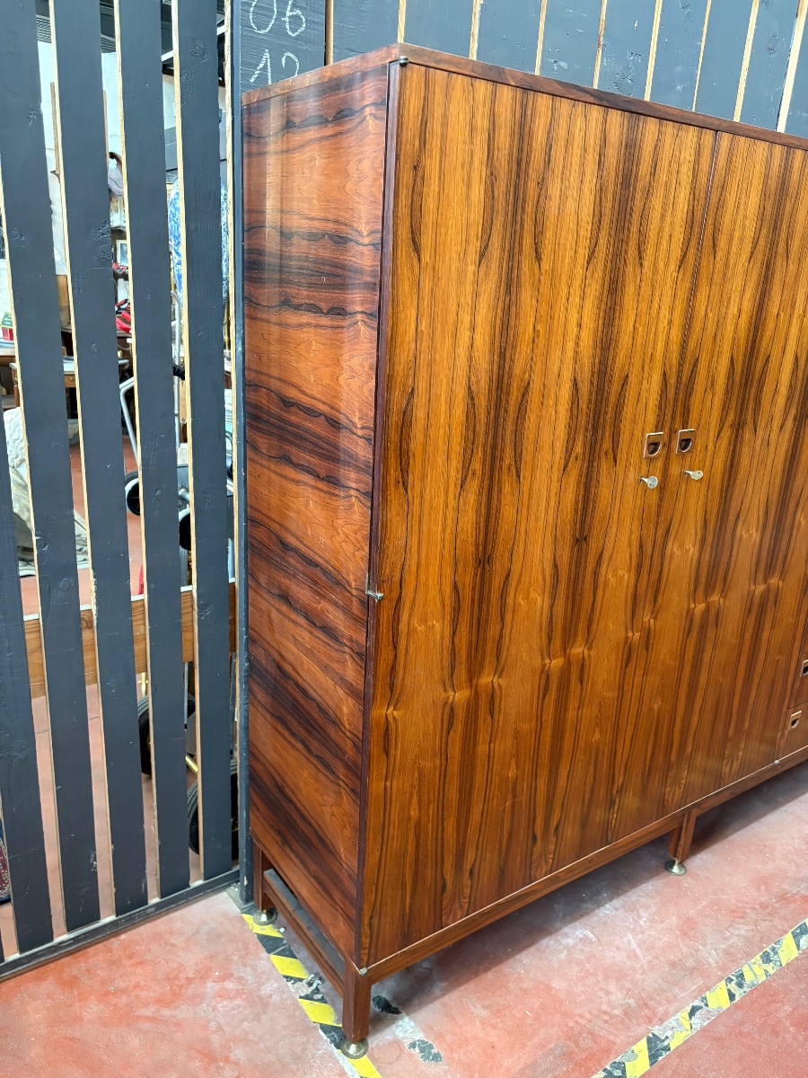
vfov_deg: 67.3
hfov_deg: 53.1
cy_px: 539
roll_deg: -2.9
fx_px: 809
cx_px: 404
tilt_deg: -16.1
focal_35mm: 26
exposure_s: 1/50
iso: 320
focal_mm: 5.96
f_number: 1.6
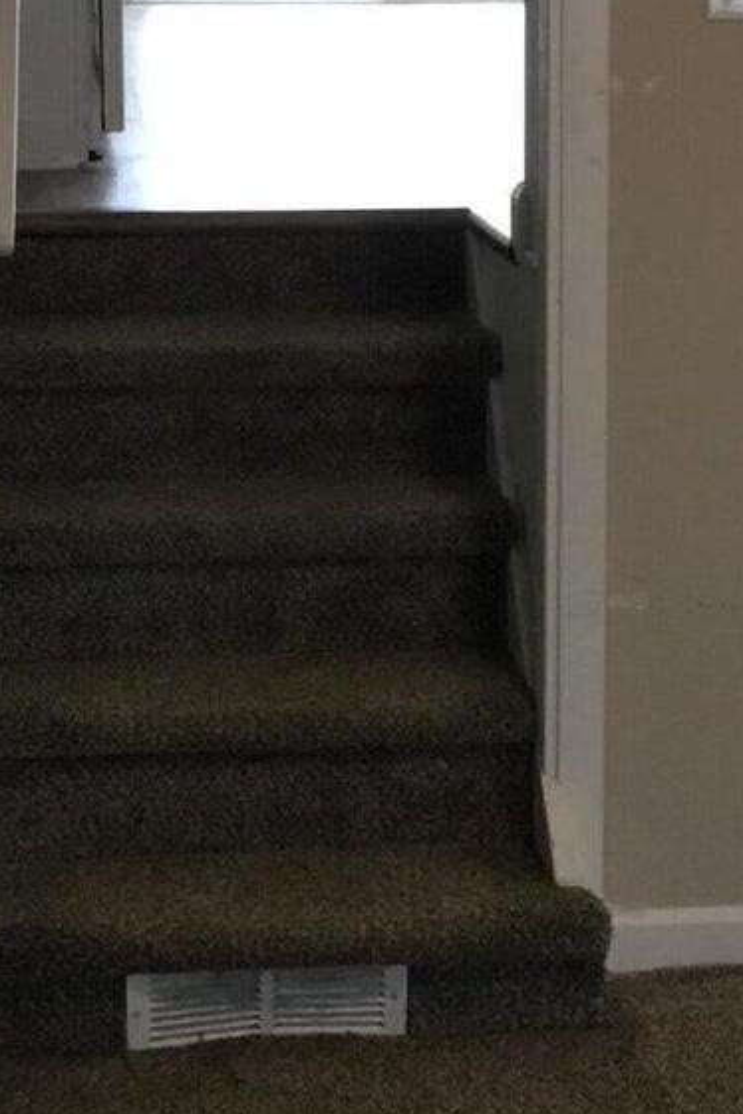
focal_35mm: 92
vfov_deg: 21.9
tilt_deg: -7.6
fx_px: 2848
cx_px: 350
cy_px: 280
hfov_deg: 14.9
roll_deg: +1.6
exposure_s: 1/30
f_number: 2.4
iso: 100
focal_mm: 3.3
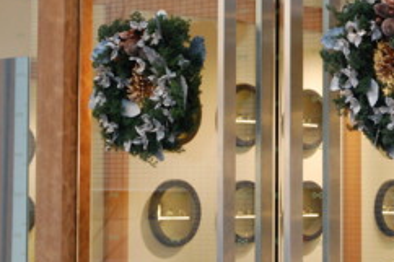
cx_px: 303
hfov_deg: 15.2
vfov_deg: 10.2
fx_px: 1466
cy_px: 82
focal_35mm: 134
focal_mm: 48
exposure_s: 1/40
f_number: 8
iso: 1600
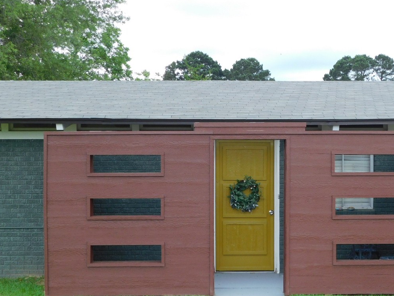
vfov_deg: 22.9
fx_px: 728
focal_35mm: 64
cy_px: 189
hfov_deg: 30.2
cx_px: 235
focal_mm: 7.1
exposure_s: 1/200
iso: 125
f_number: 3.6
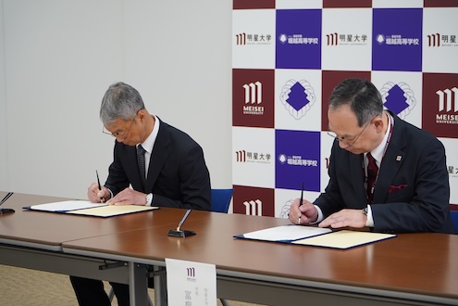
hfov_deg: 19.8
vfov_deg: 13.3
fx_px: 1310
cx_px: 230
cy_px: 153
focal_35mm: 103
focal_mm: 68
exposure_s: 1/160
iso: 400
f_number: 4
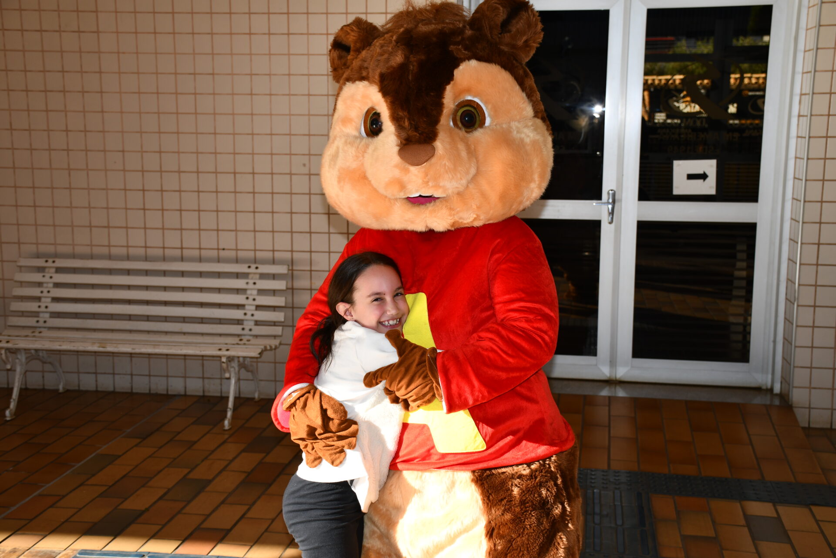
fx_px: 1115
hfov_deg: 41.1
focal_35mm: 48
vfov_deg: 28.1
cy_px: 279
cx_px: 418
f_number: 5.6
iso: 100
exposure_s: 1/250
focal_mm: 32
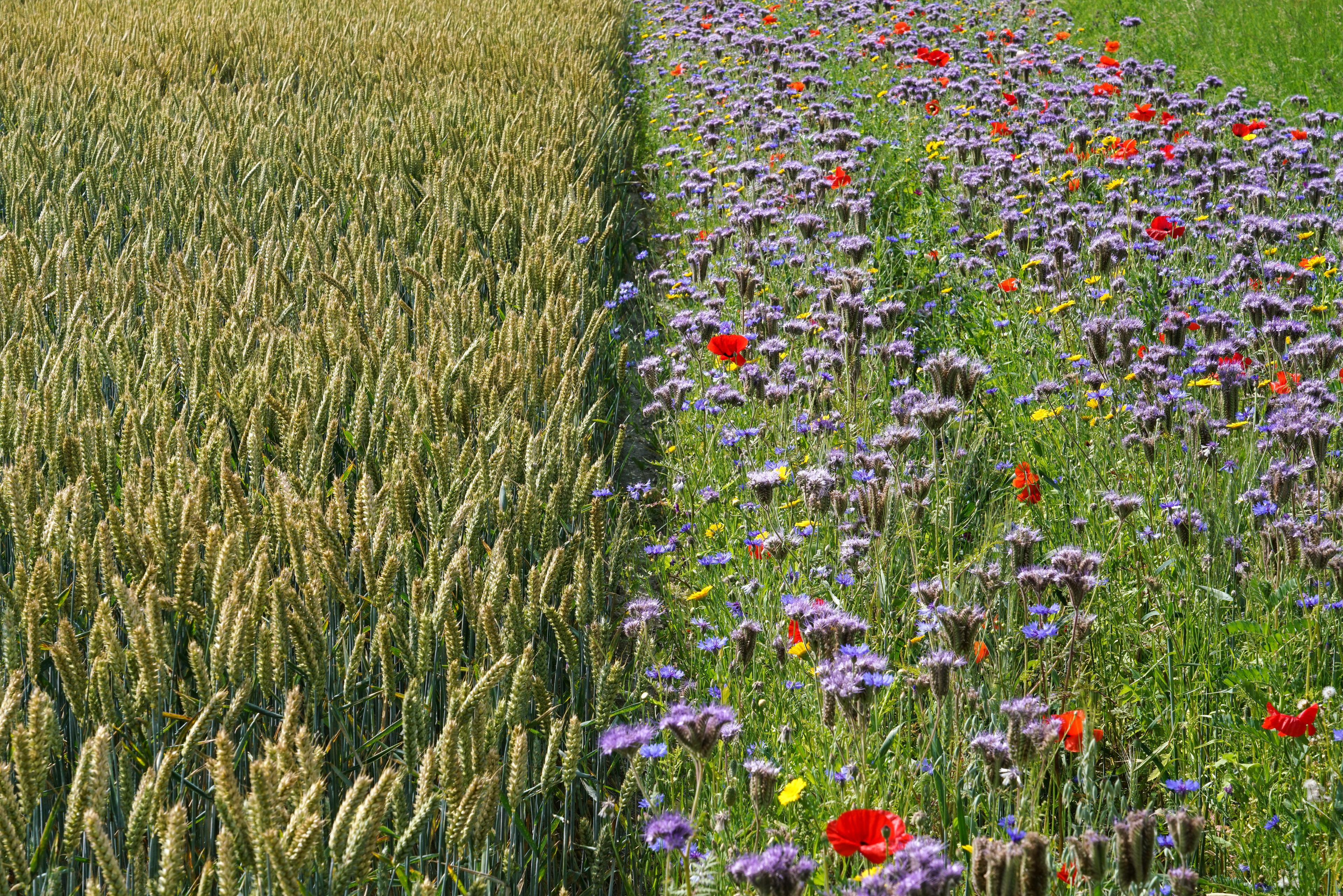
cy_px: 448
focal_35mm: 83
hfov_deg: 24.5
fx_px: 3097
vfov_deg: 16.5
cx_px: 672
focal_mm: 83
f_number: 16
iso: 320
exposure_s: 1/160
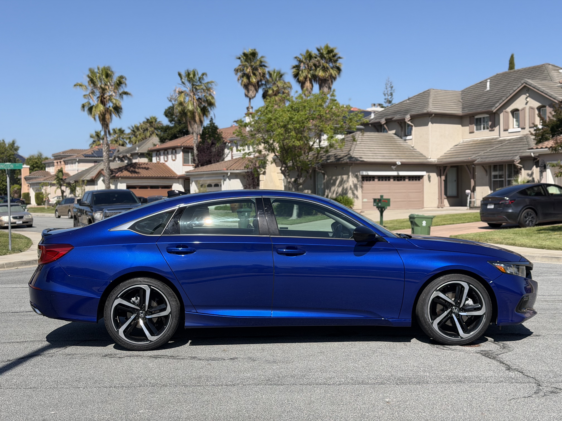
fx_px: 779
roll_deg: +1.1
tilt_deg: -0.8
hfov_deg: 39.7
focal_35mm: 48
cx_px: 281
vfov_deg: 30.3
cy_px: 210
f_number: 1.78
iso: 80
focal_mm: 6.76
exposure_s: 1/5208
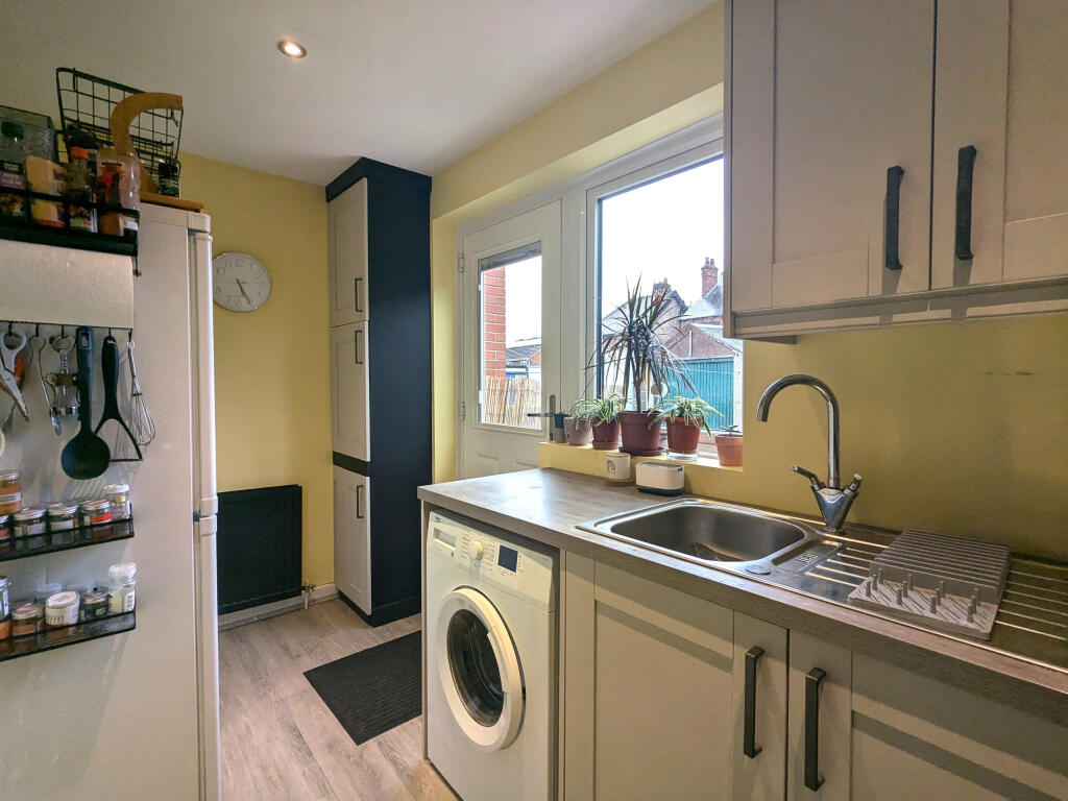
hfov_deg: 94.5
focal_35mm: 16
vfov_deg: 78.1
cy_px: 400
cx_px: 534
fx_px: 494
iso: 119
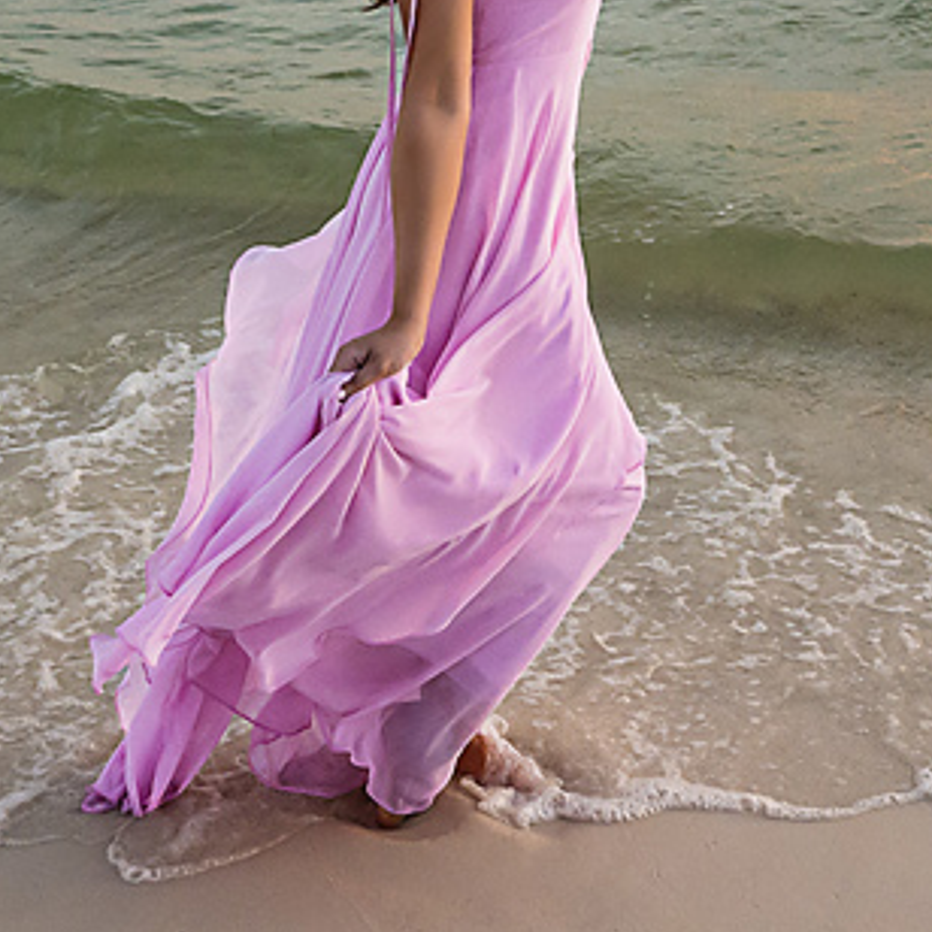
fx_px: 1767
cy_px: -9
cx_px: 463
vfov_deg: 27.7
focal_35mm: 58
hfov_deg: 29.6
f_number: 3.2
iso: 800
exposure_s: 1/1000
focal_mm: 14
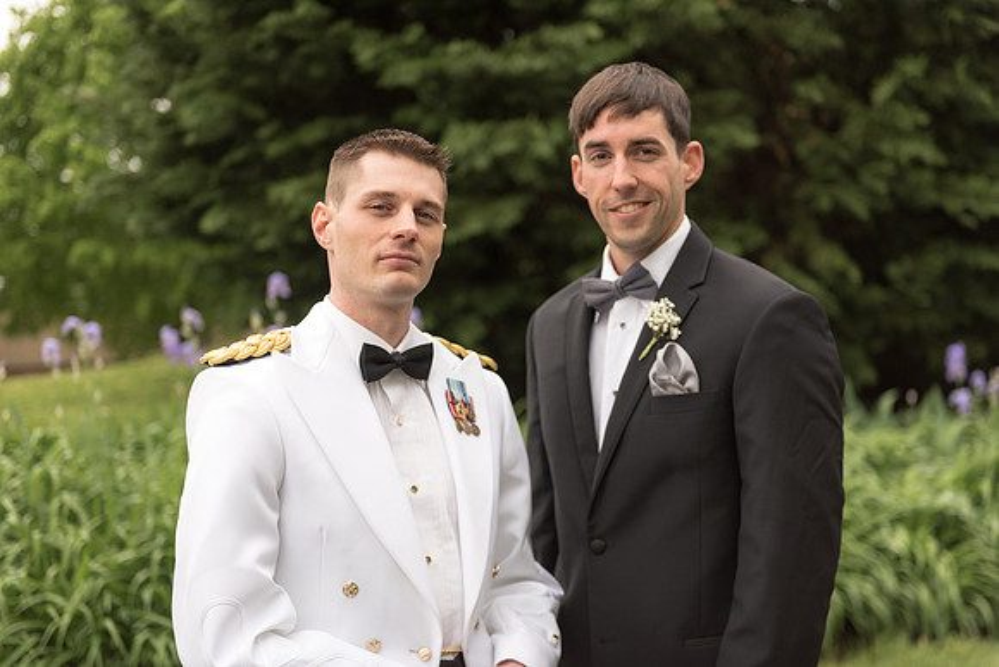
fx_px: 1665
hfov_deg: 33.4
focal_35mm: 60
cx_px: 500
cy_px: 334
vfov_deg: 22.6
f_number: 2.8
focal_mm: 60
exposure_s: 1/4000
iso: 560
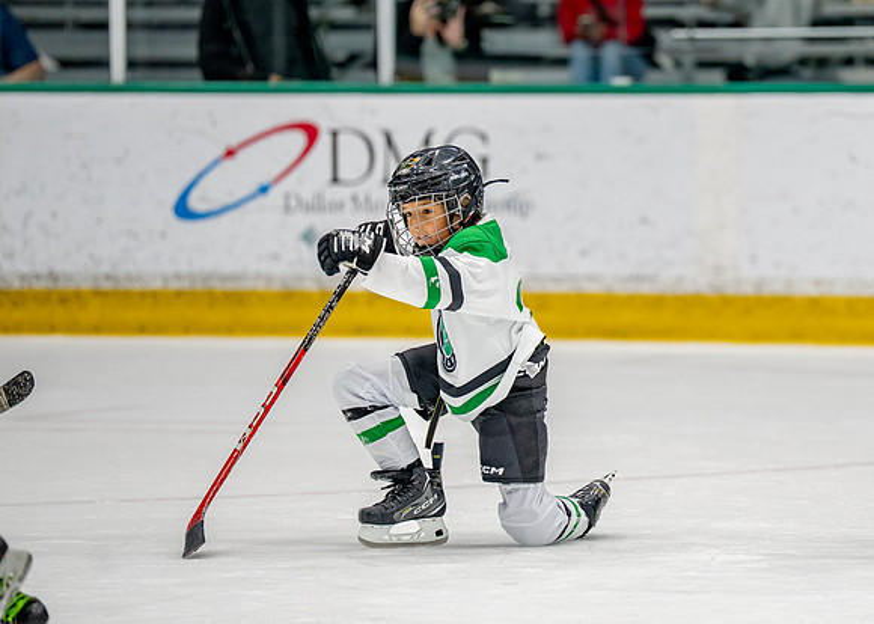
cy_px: 250
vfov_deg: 5.1
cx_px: 644
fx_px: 7070
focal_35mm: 285
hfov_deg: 7.1
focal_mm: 194
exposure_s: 1/1250
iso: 1000
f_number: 2.8
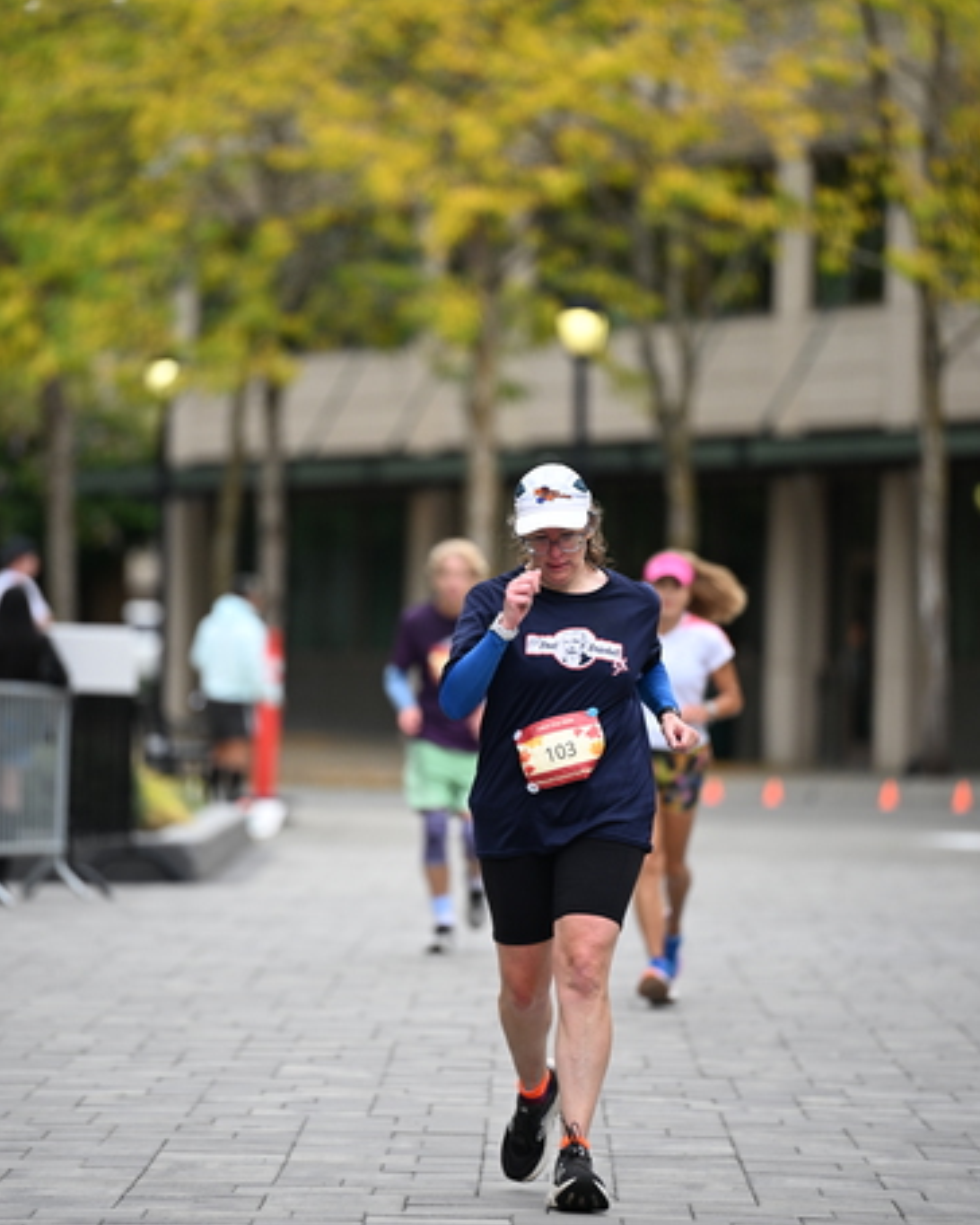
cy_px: 617
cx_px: 491
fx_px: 8230
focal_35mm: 227
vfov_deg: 8.5
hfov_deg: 6.8
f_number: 2.8
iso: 640
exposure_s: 1/2500
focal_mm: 200
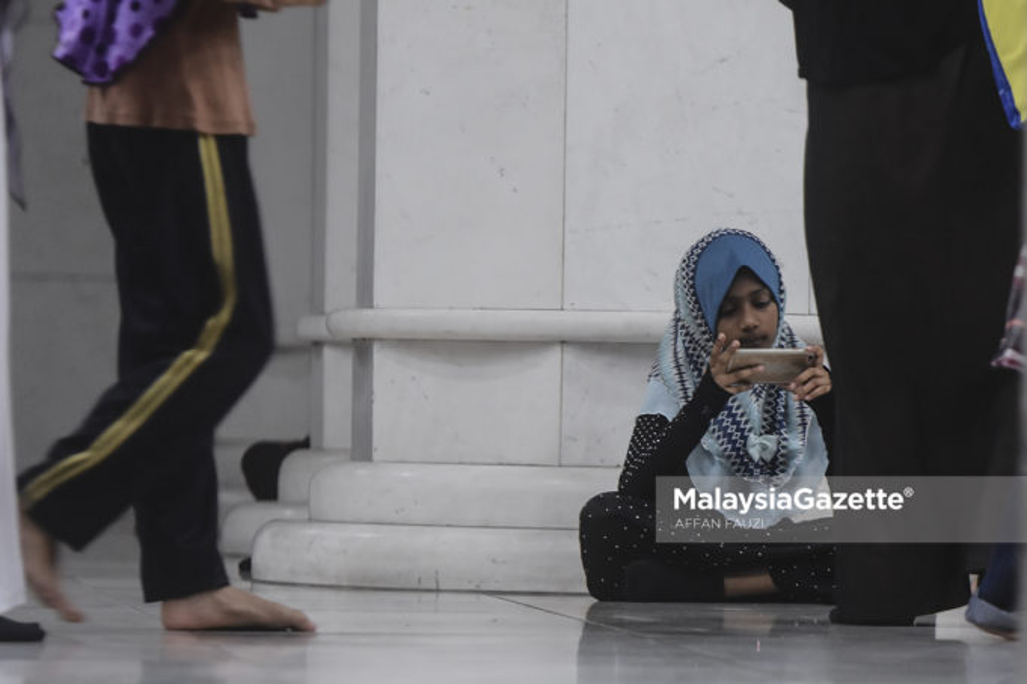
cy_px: 342
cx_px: 514
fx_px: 6846
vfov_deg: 5.7
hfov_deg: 8.6
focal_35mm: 240
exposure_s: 1/100
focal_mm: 160
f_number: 2.8
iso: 1600
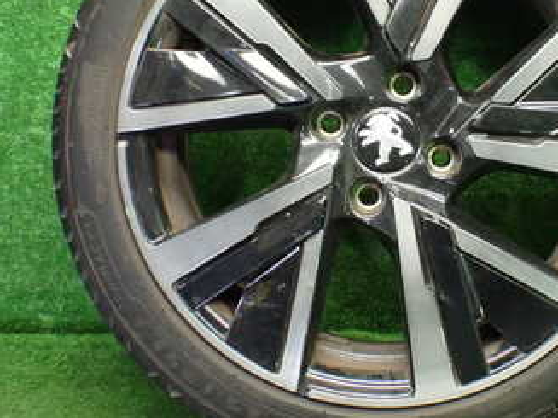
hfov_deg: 34.4
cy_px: 148
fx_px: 886
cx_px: 401
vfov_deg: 26.4
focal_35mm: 55
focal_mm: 5.4
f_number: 2.3
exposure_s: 1/80
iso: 800
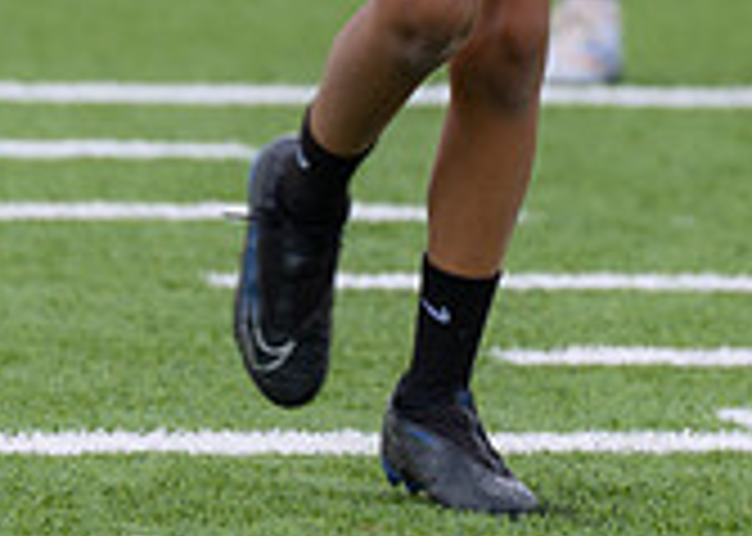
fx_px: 18203
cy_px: -347
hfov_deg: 2.4
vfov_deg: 1.7
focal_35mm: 853
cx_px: 757
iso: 100
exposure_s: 1/250
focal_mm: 200
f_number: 3.5
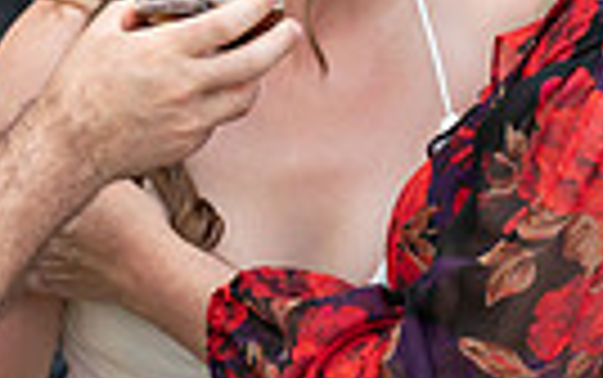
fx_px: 7336
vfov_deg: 2.9
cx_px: 18
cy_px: -160
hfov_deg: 4.7
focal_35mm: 446
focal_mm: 101
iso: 400
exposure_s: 1/320
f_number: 3.5
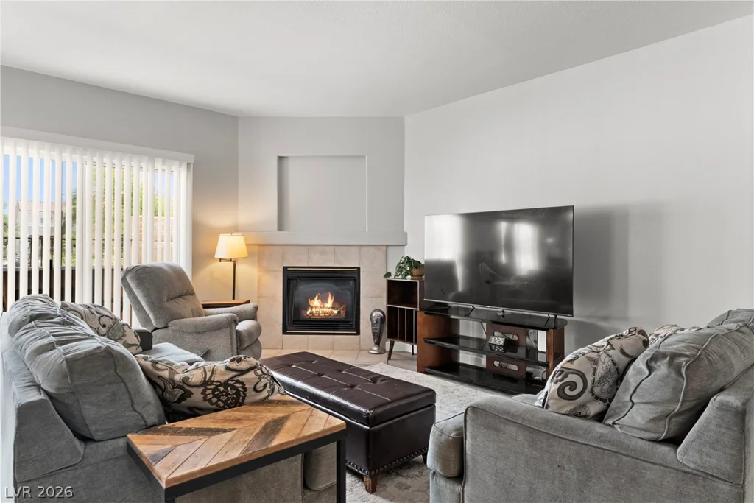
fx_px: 440
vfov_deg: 59.5
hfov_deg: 81.2
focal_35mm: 21
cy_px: 252
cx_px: 377
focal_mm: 21
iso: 400
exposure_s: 1/5
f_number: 8
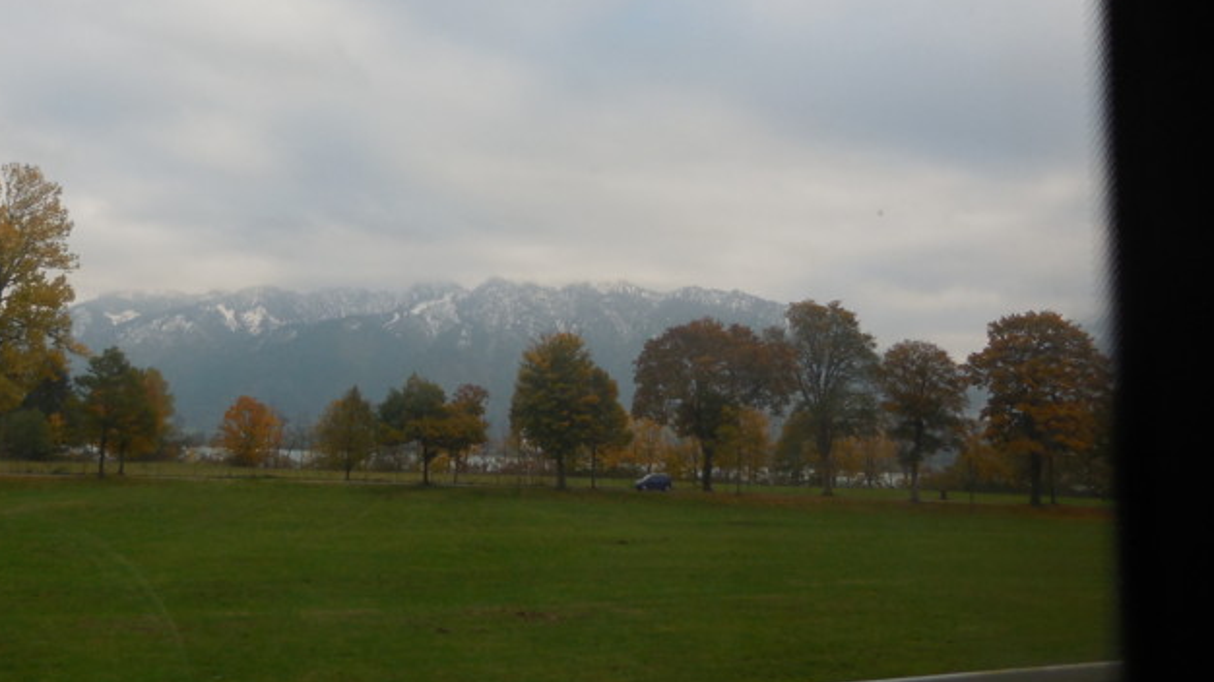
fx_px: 1255
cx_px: 442
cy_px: 186
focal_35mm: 39
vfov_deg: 30.0
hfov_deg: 51.0
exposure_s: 1/250
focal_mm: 5
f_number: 3.5
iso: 140
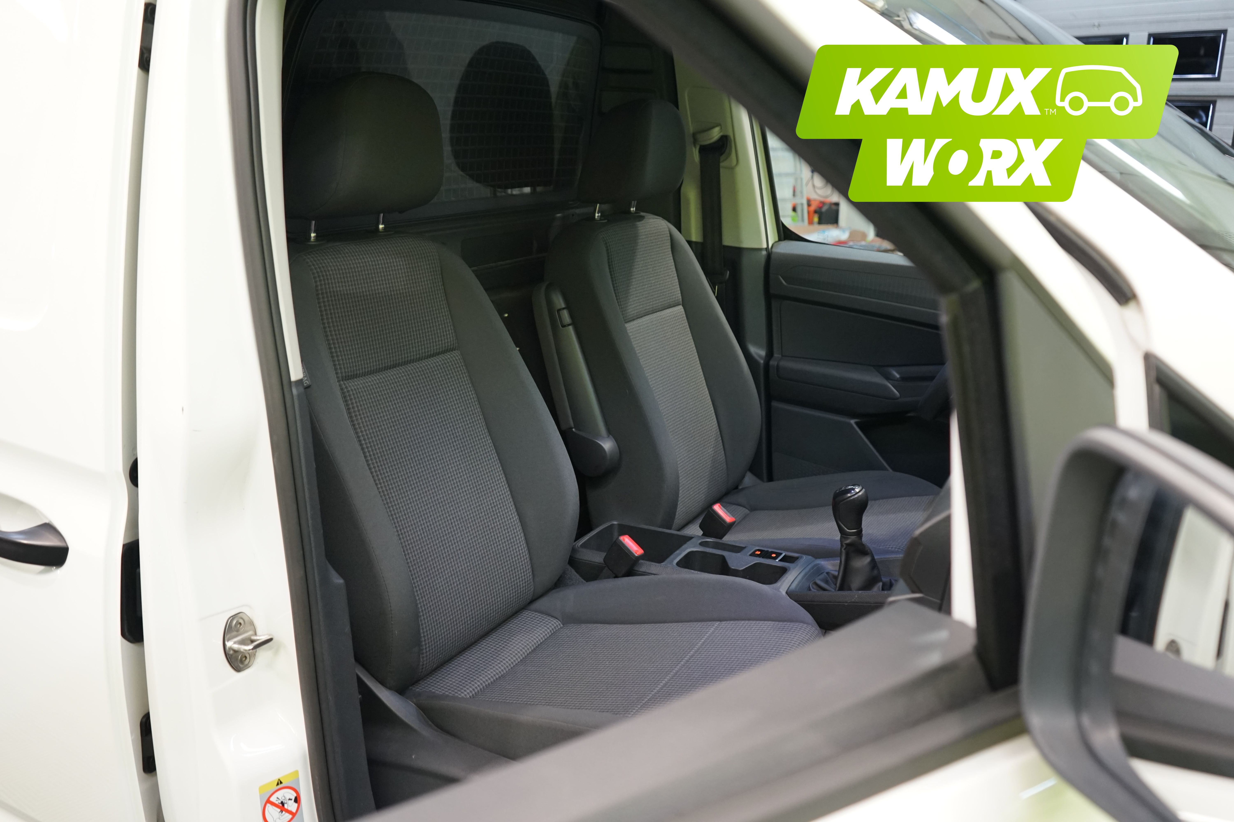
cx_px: 617
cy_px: 411
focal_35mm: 31
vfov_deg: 42.3
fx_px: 1063
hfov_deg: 60.3
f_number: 4.5
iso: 1250
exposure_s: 1/40
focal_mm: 31
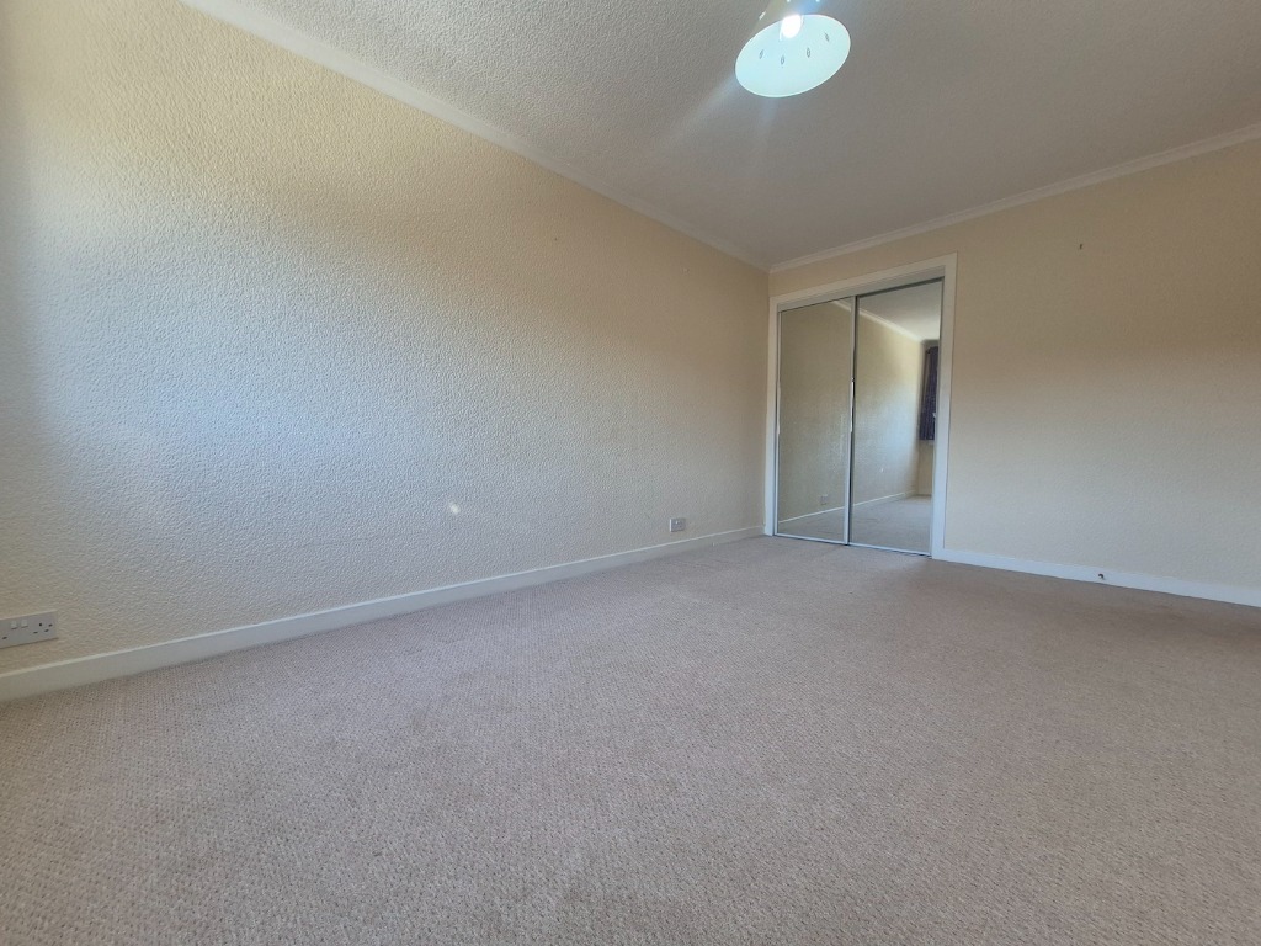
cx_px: 630
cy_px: 473
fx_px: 474
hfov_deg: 106.2
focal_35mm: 13
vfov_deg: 89.9
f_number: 2.2
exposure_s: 1/50
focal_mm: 1.74
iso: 64
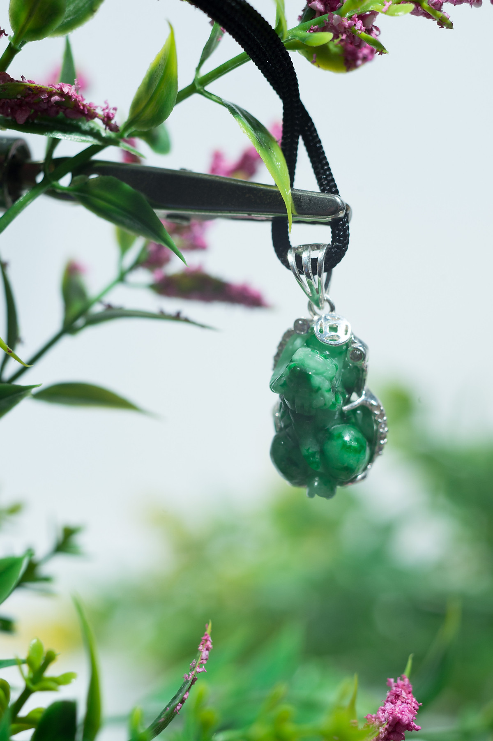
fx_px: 1234
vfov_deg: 33.4
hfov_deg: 22.6
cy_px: 370
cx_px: 246
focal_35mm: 60
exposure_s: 1/125
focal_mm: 60
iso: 400
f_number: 8
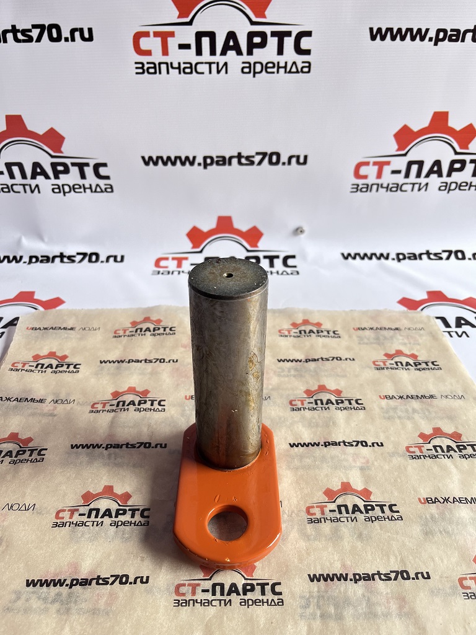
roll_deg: +1.0
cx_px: 238
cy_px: 318
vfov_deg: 67.3
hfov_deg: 53.1
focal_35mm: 26
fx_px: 477
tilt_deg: -32.3
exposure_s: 1/122
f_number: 1.6
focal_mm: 5.1
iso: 80
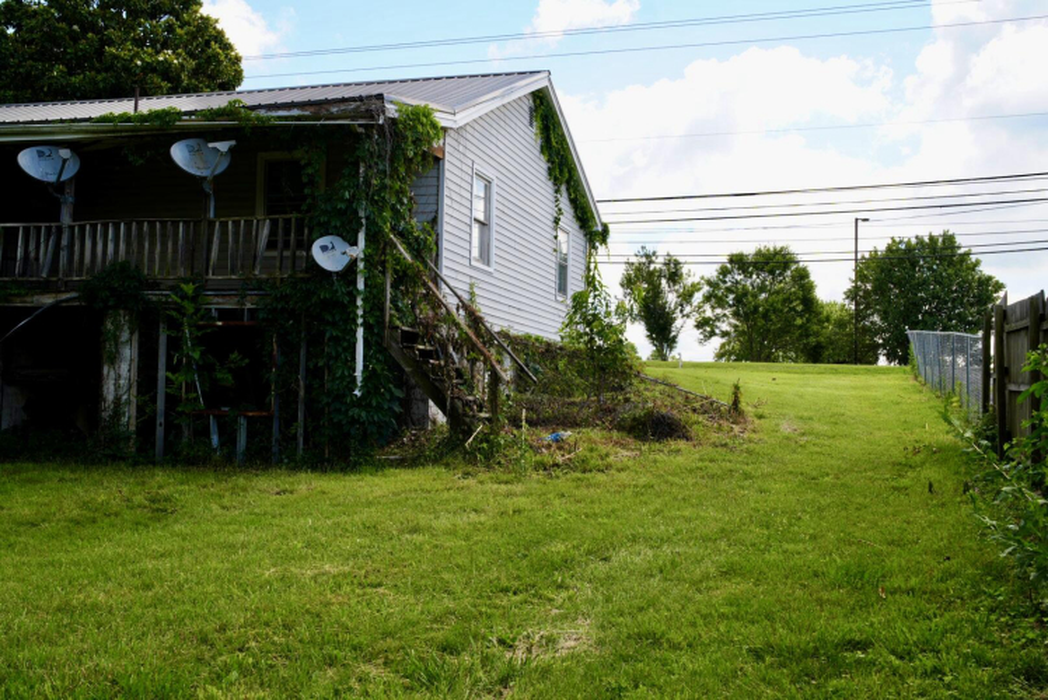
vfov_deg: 35.6
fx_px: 1092
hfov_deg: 51.2
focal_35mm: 38
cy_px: 350
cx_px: 524
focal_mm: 25
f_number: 7.1
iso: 100
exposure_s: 1/100
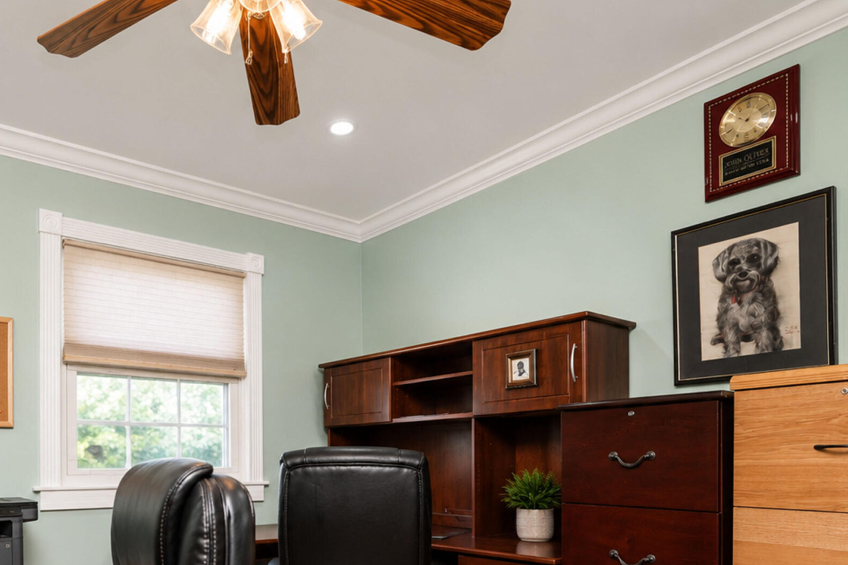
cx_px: 279
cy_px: 454
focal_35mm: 26
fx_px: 612
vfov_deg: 46.8
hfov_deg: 67.4
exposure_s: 1/40
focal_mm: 16
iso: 64
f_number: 4.5
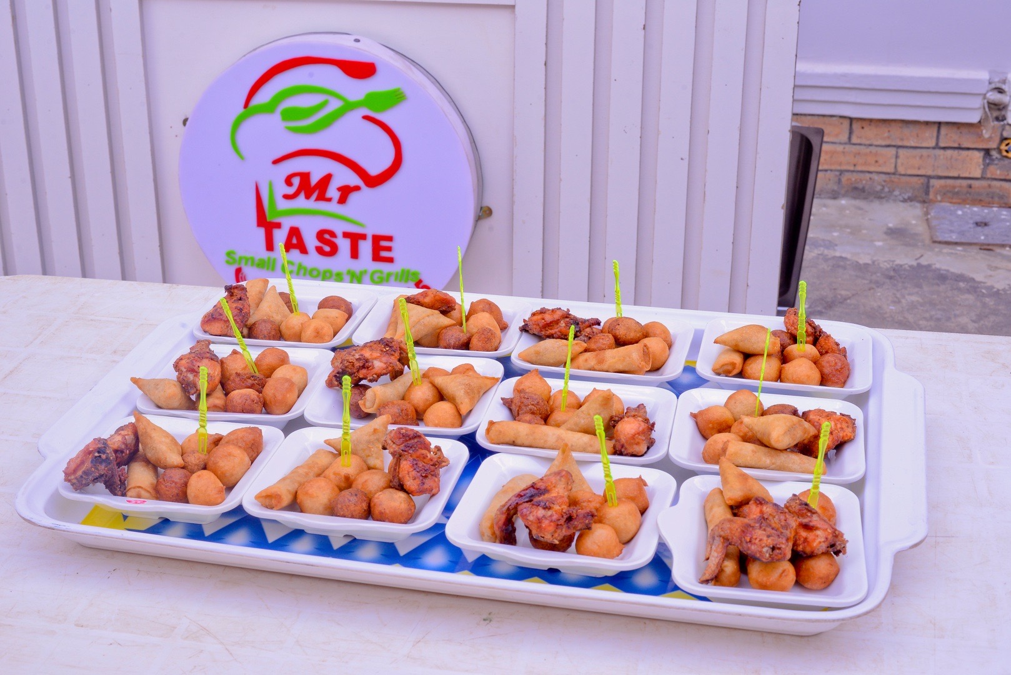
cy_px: 338
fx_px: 1405
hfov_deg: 39.6
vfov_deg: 27.0
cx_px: 506
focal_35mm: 50
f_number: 13
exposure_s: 1/100
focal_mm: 50
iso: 500
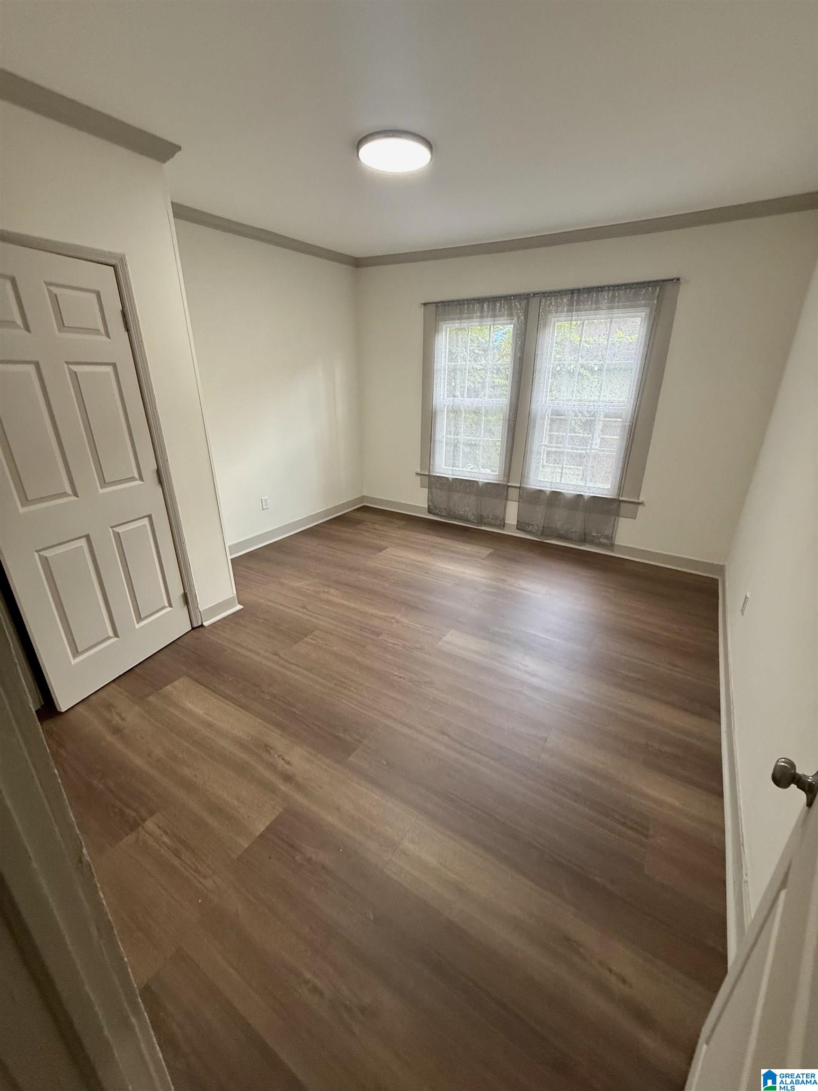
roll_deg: +0.4
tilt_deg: -17.6
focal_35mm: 14
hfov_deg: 85.7
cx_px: 409
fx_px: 441
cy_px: 546
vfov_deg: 102.1
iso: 250
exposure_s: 1/120
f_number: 2.2
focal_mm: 2.22
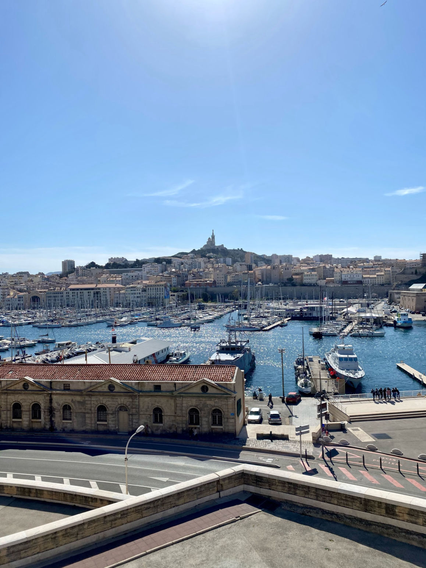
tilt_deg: +0.7
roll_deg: +1.8
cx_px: 213
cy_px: 284
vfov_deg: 67.3
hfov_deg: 53.0
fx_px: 427
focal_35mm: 26
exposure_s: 1/6757
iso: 32
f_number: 1.8
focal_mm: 4.25
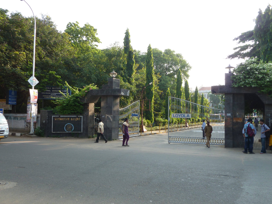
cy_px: 102
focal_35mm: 32
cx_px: 136
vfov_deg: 44.2
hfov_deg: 56.8
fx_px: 251
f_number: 3.5
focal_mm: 5.3
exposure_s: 1/125
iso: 80
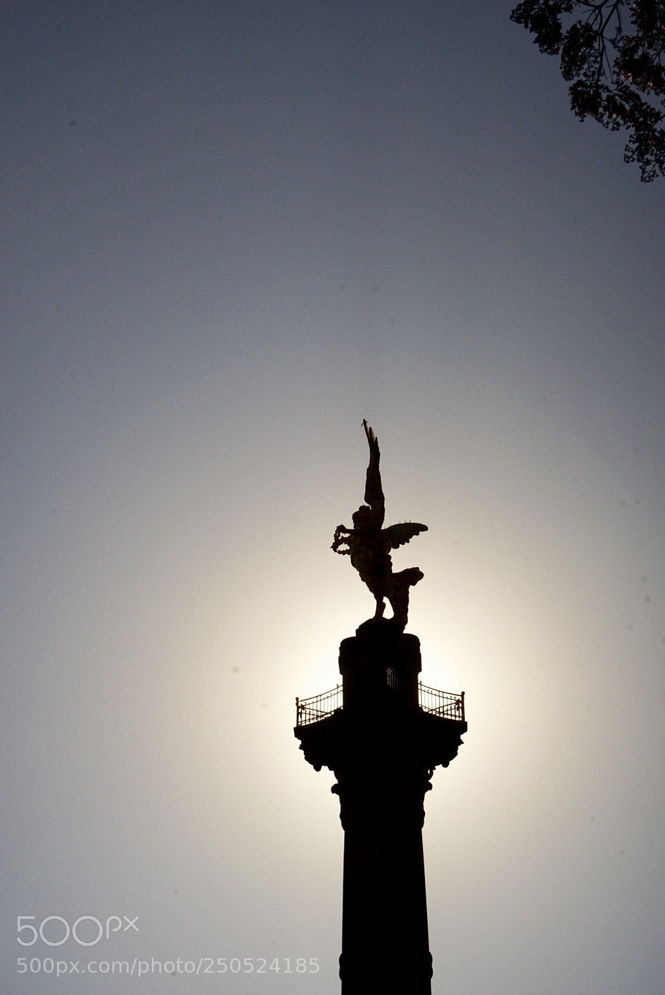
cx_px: 327
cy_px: 492
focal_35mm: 74
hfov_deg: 18.4
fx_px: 2048
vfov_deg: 27.3
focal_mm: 70
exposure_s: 1/3200
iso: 400
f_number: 14
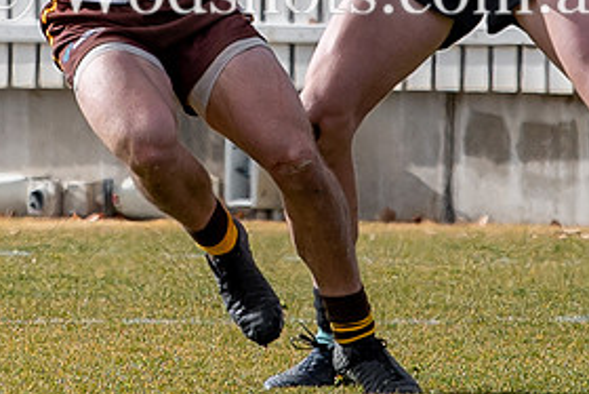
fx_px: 40120
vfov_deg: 0.6
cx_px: 131
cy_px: -38
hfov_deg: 0.8
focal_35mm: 2451
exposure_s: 1/1000
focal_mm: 200
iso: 100
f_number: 4
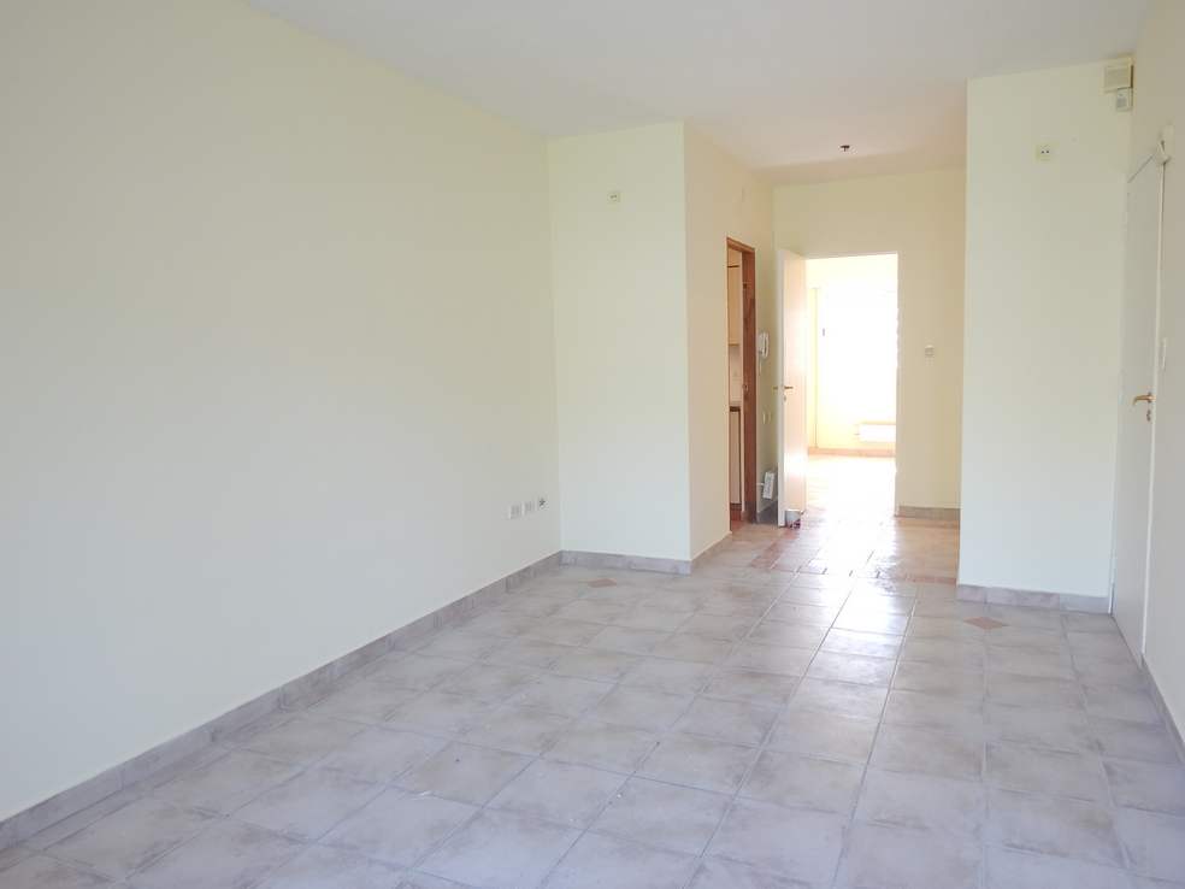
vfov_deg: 54.9
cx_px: 592
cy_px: 444
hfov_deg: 69.4
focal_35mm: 25
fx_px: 856
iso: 125
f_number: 3.1
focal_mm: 4.5
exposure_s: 1/30
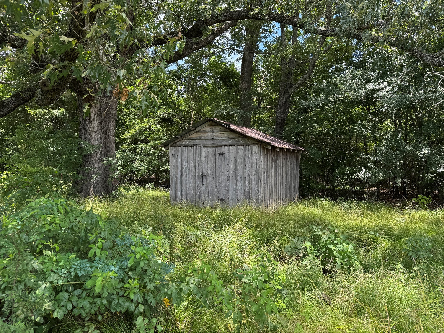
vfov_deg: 56.8
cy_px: 166
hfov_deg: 71.6
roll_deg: -0.8
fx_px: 308
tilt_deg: -1.2
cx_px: 222
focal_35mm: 24
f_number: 1.78
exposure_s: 1/470
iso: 80
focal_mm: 6.76
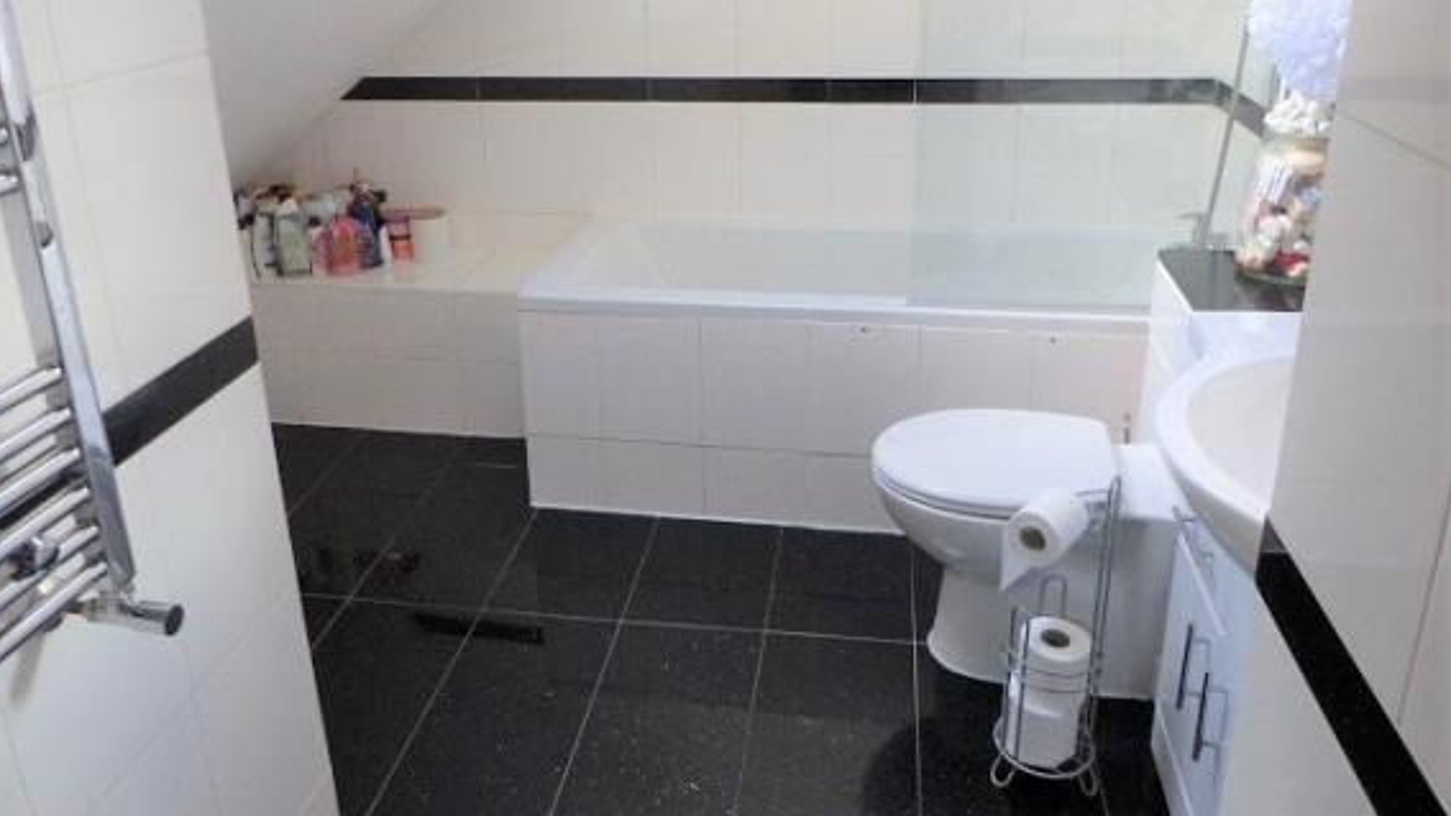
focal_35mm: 28
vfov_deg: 41.0
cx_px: 710
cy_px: 270
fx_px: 1077
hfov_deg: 67.9
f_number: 2.8
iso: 250
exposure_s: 1/60
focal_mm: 4.5
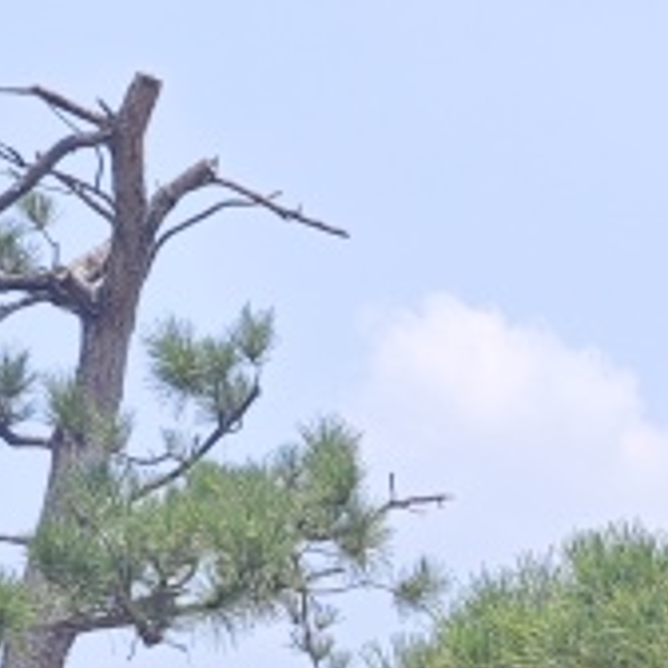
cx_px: 990
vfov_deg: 12.4
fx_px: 2816
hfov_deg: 12.8
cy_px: 1199
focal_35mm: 129
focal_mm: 8.7
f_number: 1.9
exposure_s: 1/1360
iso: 50
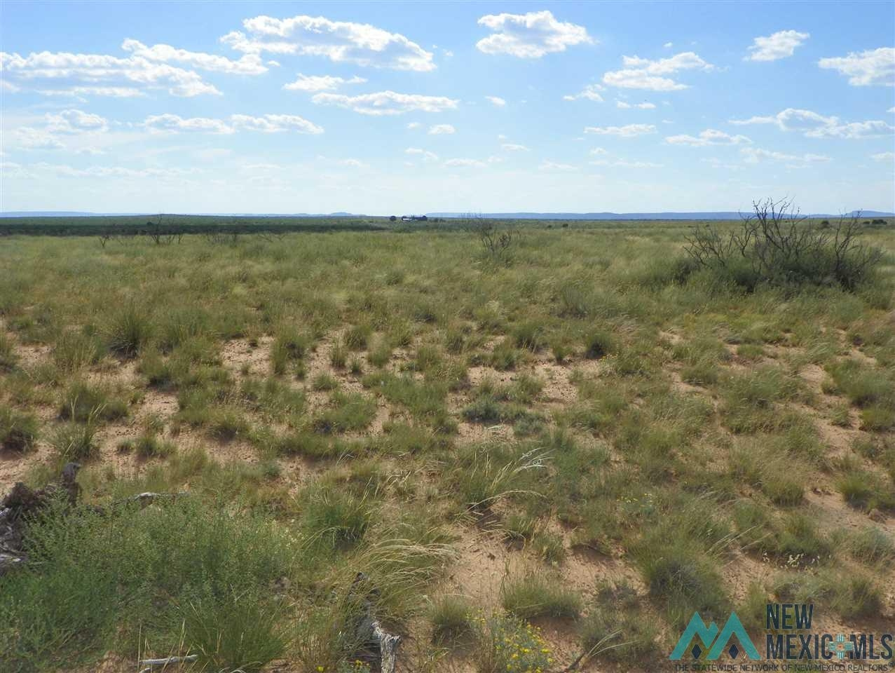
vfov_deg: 41.9
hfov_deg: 53.9
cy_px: 336
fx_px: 880
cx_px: 448
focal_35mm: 34
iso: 64
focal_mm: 6.1
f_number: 6.3
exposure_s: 1/640
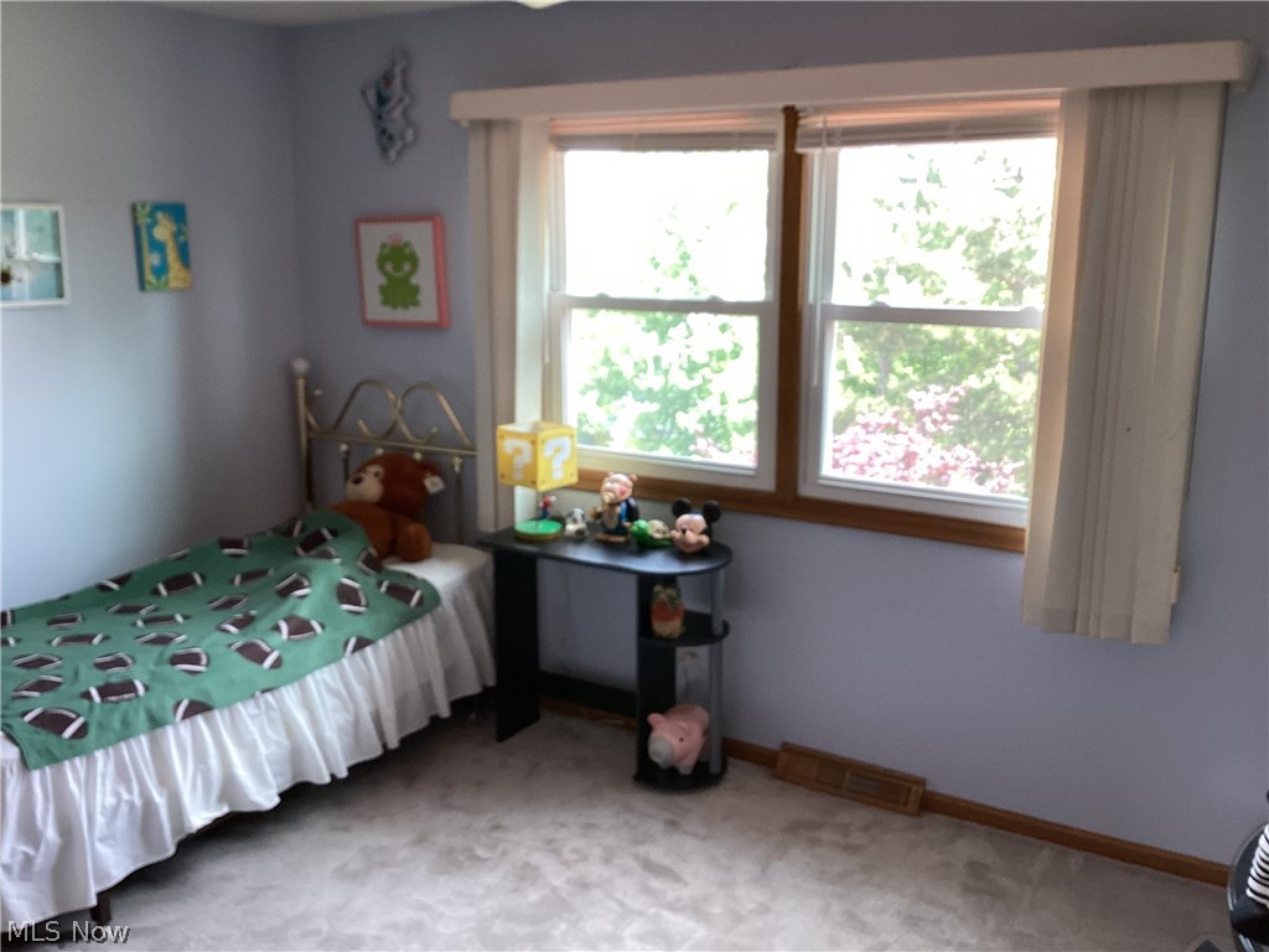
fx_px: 1136
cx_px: 634
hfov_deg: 58.4
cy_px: 476
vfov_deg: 45.4
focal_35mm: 31
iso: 50
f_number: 2.4
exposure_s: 1/50
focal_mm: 3.3
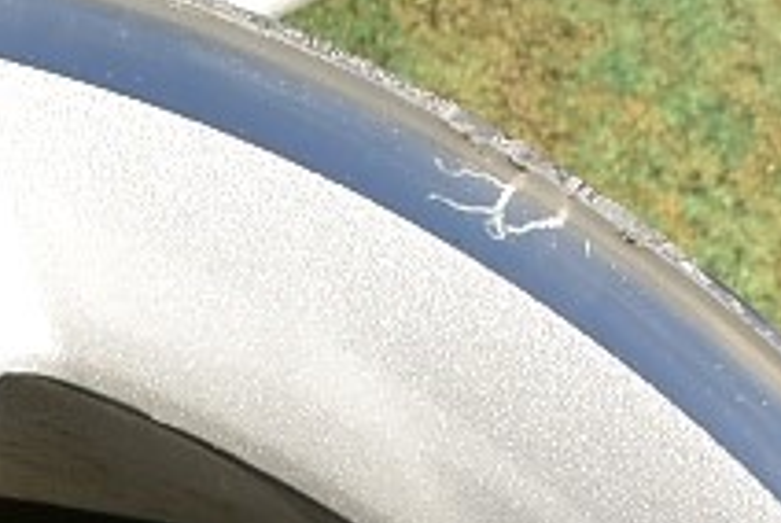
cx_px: -438
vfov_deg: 3.9
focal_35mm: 339
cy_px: 1598
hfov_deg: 6.0
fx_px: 7365
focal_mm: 32
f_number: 8
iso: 100
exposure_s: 1/160
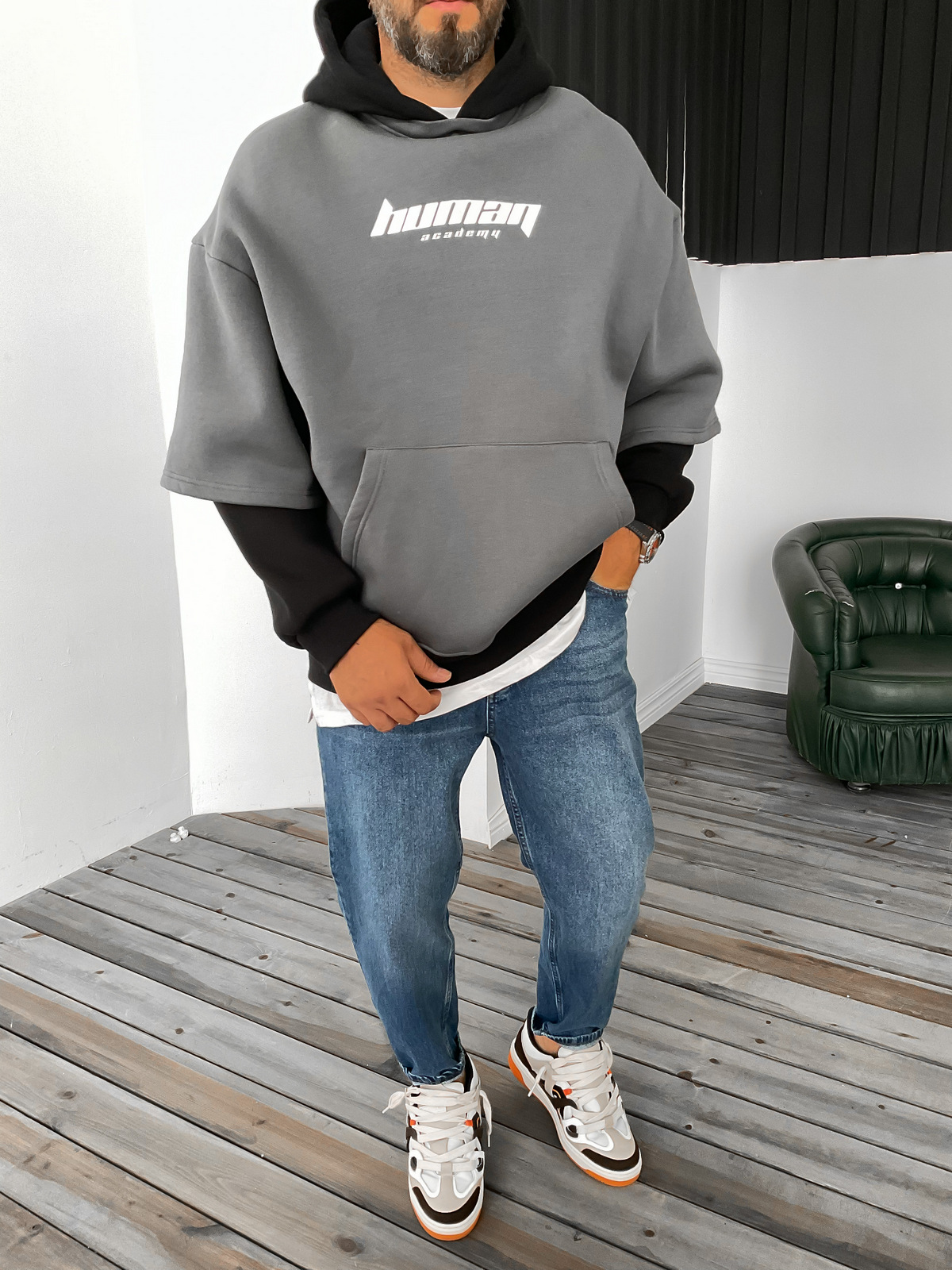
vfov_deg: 61.7
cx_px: 476
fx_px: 1063
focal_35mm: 29
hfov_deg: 48.2
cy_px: 635
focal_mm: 3
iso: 64
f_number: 1.8
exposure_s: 1/100
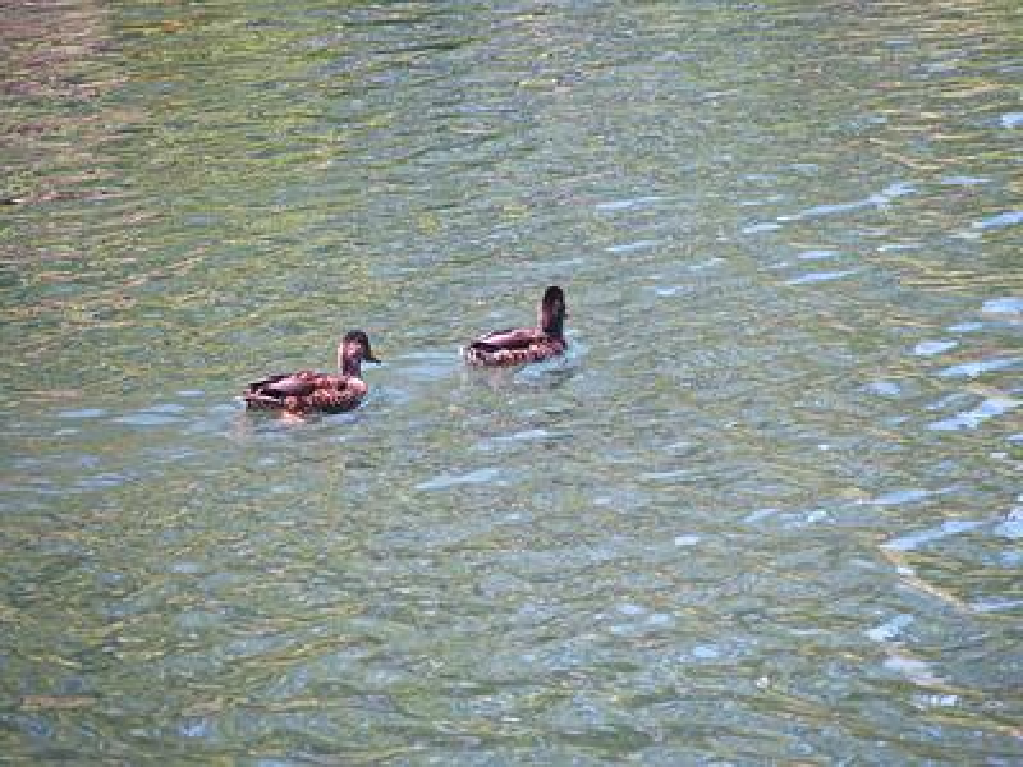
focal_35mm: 300
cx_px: 512
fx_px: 8866
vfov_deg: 5.0
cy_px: 384
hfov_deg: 6.6
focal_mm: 64.3
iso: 100
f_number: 3.2
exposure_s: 1/640
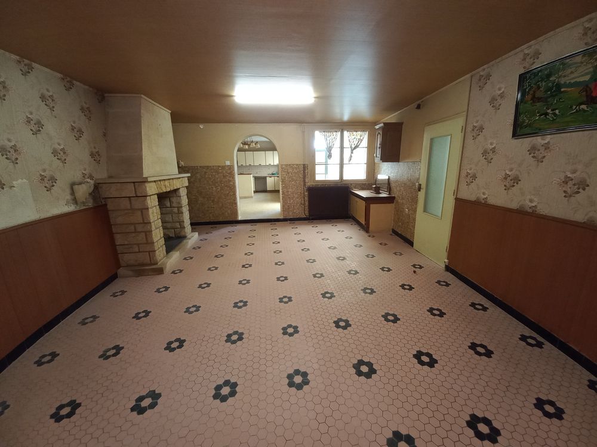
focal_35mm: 13
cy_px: 224
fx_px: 224
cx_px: 298
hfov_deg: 106.2
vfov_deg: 89.9
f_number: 2.2
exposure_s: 1/16.7
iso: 200
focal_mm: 1.42
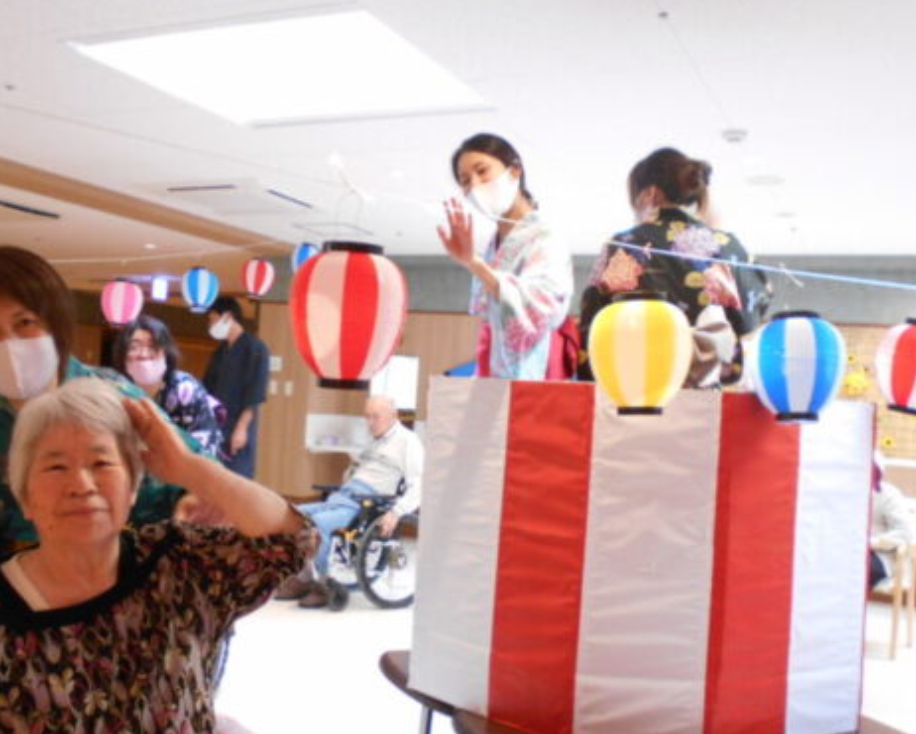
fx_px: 1031
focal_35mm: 38
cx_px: 397
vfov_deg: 39.1
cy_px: 405
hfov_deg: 47.8
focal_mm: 5.1
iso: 360
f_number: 3.4
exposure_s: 1/30
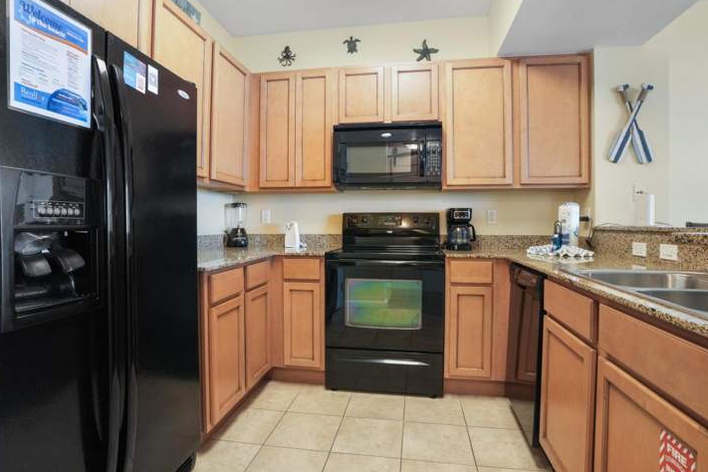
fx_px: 354
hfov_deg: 90.0
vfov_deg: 67.3
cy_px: 221
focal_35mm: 18
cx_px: 354
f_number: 11
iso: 2500
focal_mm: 16
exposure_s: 1/15
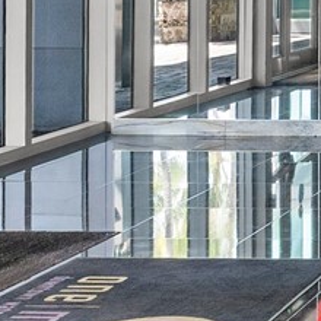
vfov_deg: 13.9
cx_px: 707
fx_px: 1238
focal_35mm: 118
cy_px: -147
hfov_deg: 12.4
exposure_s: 1/15
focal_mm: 12
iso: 400
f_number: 8
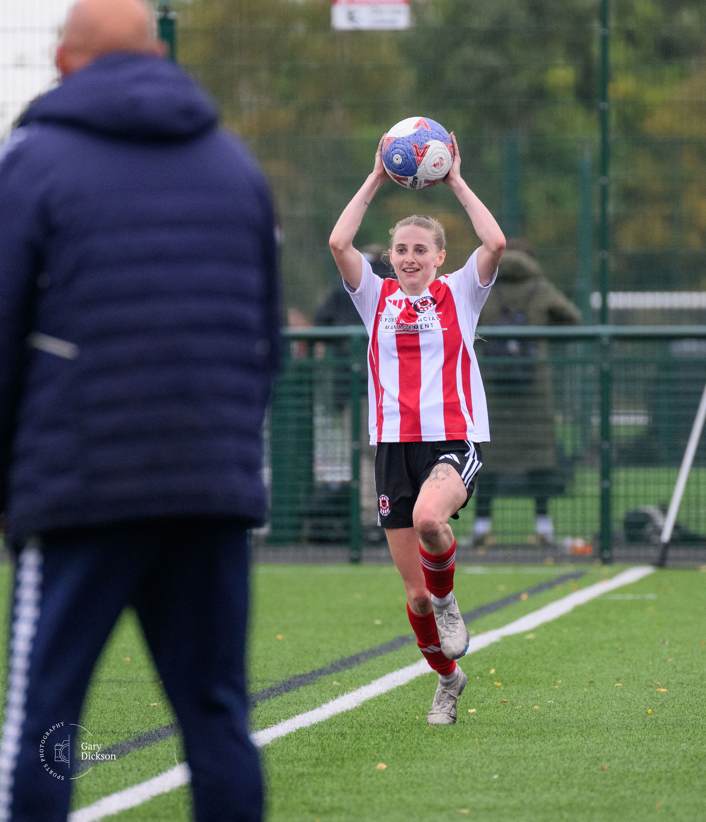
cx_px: 484
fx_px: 18719
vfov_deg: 2.5
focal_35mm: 748
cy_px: 459
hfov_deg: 2.2
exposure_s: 1/1000
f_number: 5.6
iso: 2800
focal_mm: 400
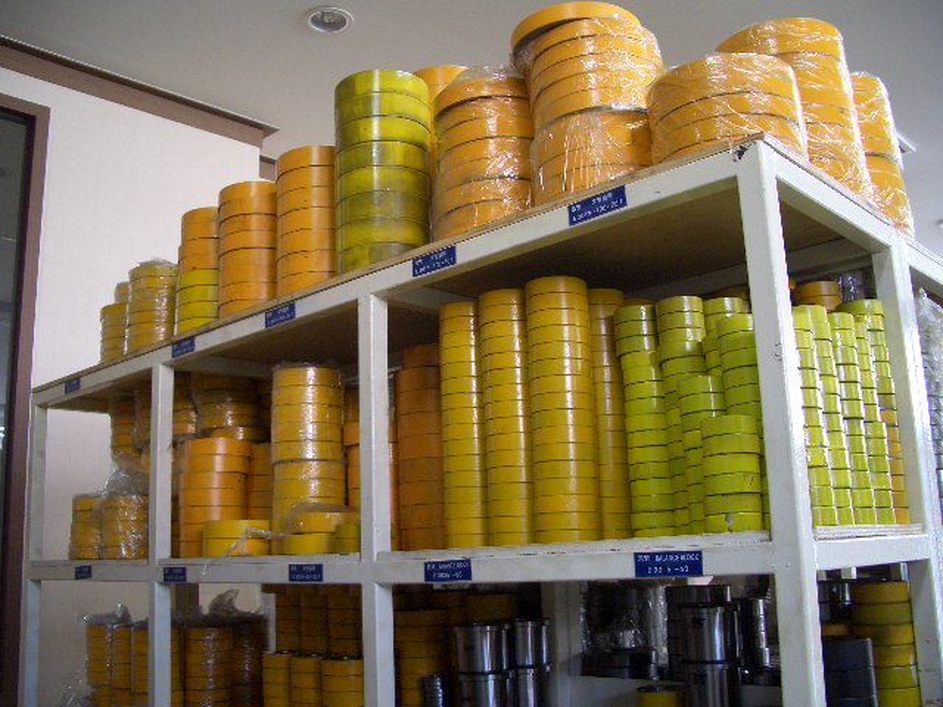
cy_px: 354
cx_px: 472
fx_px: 953
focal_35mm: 35
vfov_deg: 40.7
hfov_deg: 52.6
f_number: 2.6
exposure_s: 1/20
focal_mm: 5.8
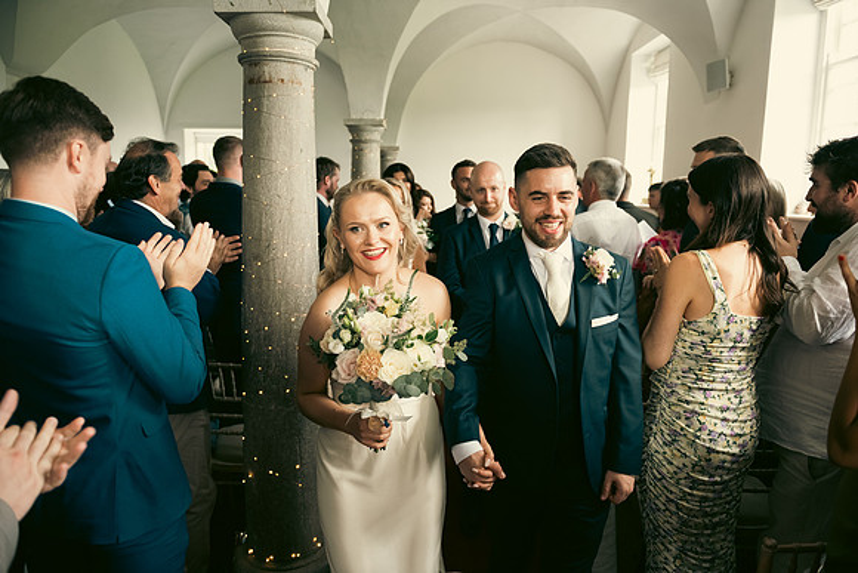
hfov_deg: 73.7
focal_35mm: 24
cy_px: 286
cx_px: 429
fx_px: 572
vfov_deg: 53.2
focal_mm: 24
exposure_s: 1/160
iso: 800
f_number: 3.5
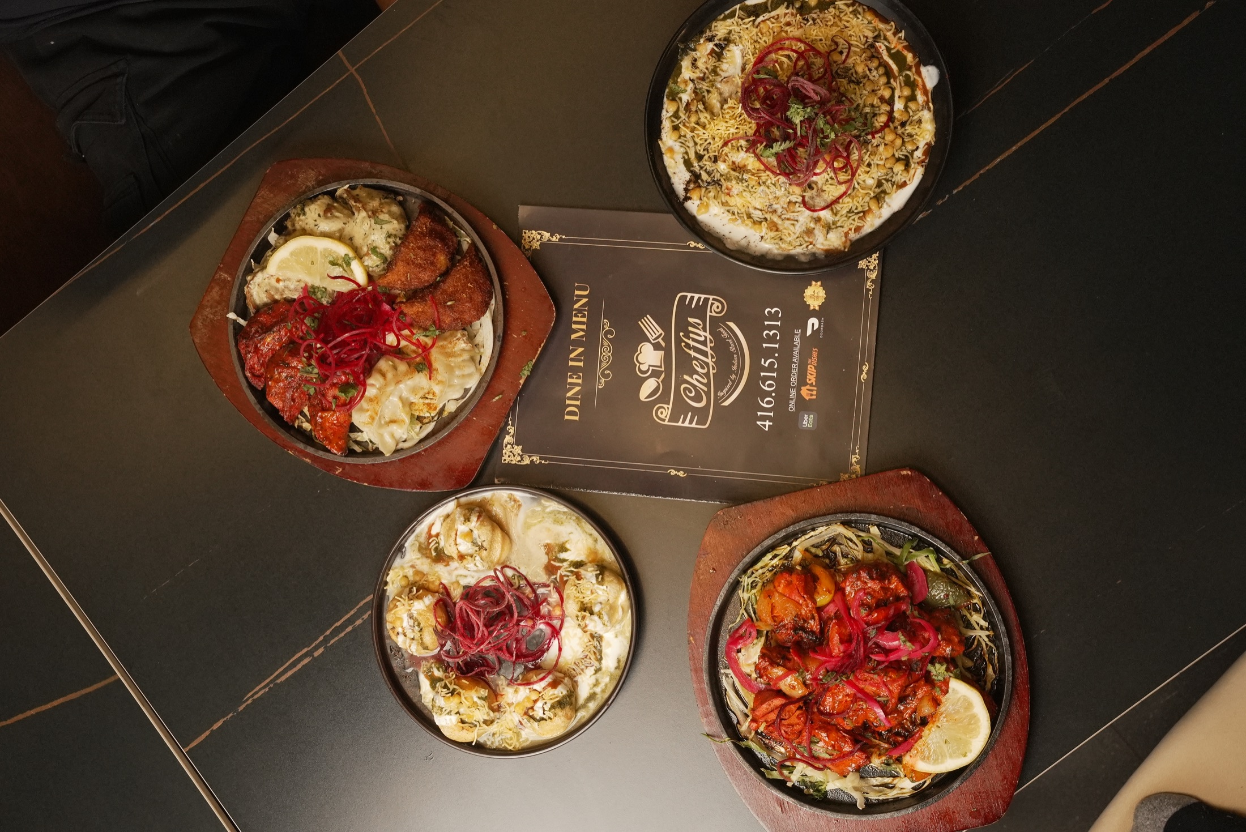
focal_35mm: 44
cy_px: 416
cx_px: 623
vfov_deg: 30.5
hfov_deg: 44.5
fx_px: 1524
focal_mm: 44
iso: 6400
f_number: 9
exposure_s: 1/125
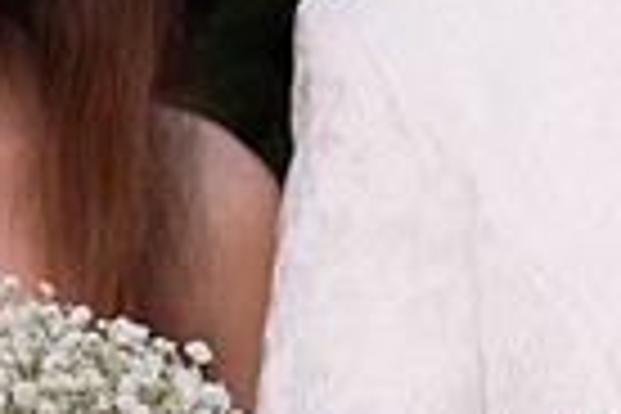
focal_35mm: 358
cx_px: 846
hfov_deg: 5.7
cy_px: 486
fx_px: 6175
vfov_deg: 3.8
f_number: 4.5
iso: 320
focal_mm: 85
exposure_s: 1/400
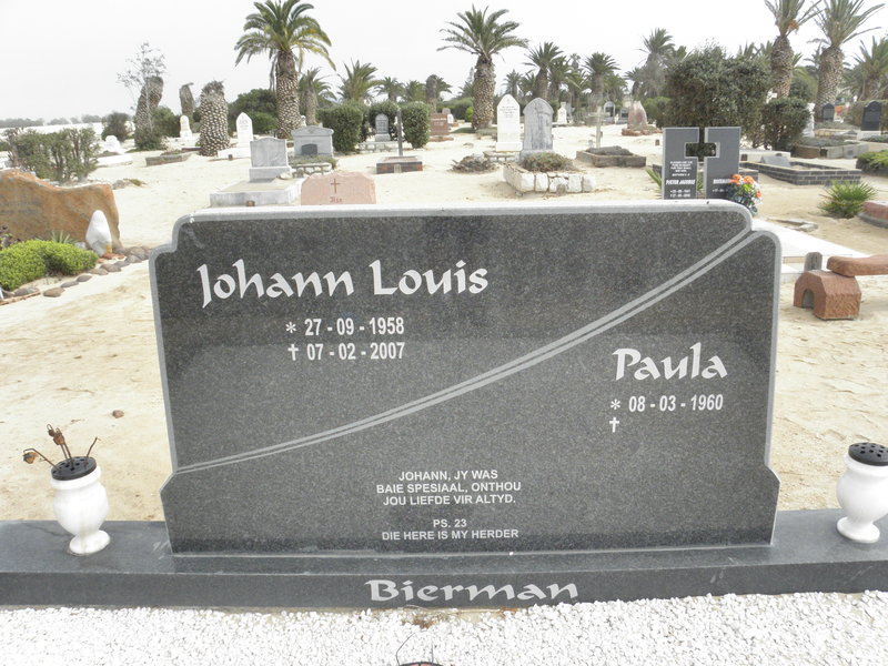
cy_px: 333
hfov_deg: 65.3
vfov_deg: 51.4
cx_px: 444
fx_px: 693
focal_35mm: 27
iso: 200
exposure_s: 1/500
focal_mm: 4.83
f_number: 5.6
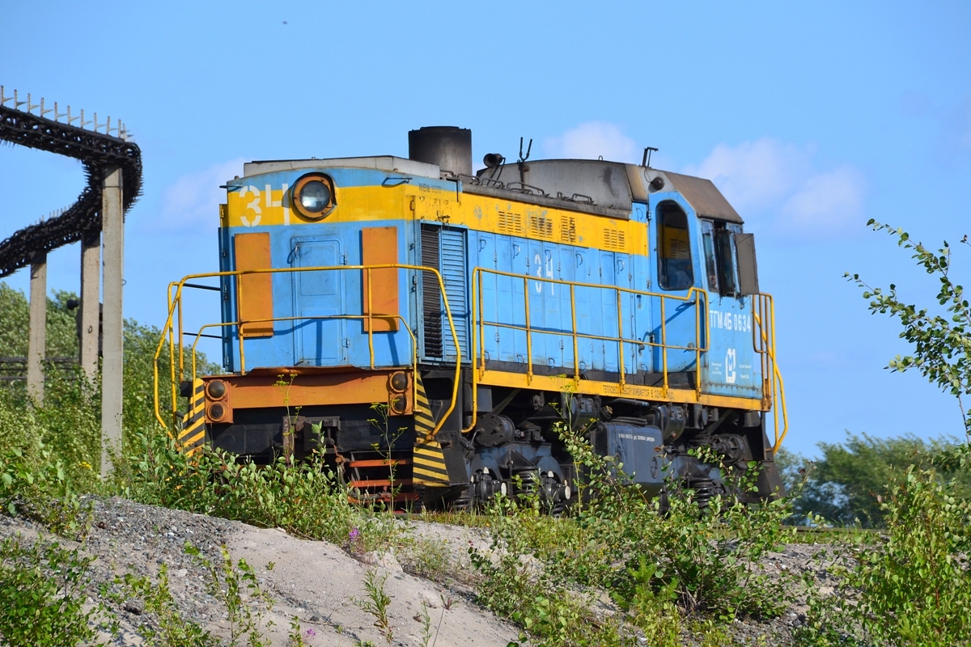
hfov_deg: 7.4
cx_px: 486
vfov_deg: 5.0
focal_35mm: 278
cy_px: 324
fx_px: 7484
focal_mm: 185
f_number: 11
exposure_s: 1/500
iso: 400
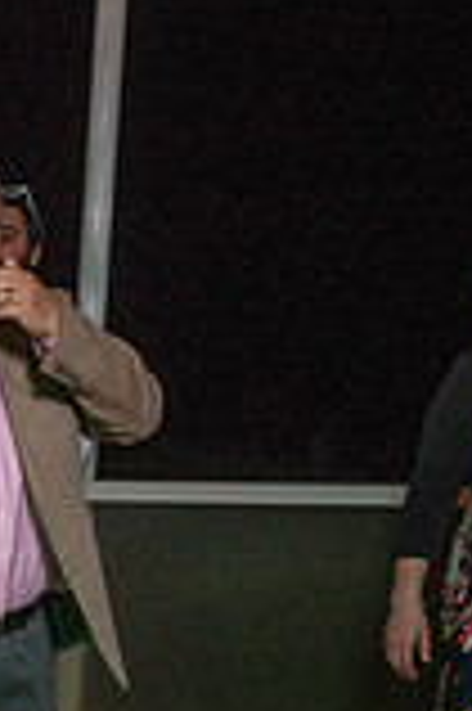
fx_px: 2050
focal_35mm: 104
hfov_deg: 11.0
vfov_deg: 19.3
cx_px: -684
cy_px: 641
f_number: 5.6
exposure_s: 1/250
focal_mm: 24
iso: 2000
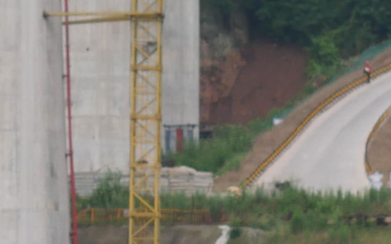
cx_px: -108
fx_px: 6105
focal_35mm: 573
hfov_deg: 3.7
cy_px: 866
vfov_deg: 2.3
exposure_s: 1/320
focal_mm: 42
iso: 200
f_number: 8
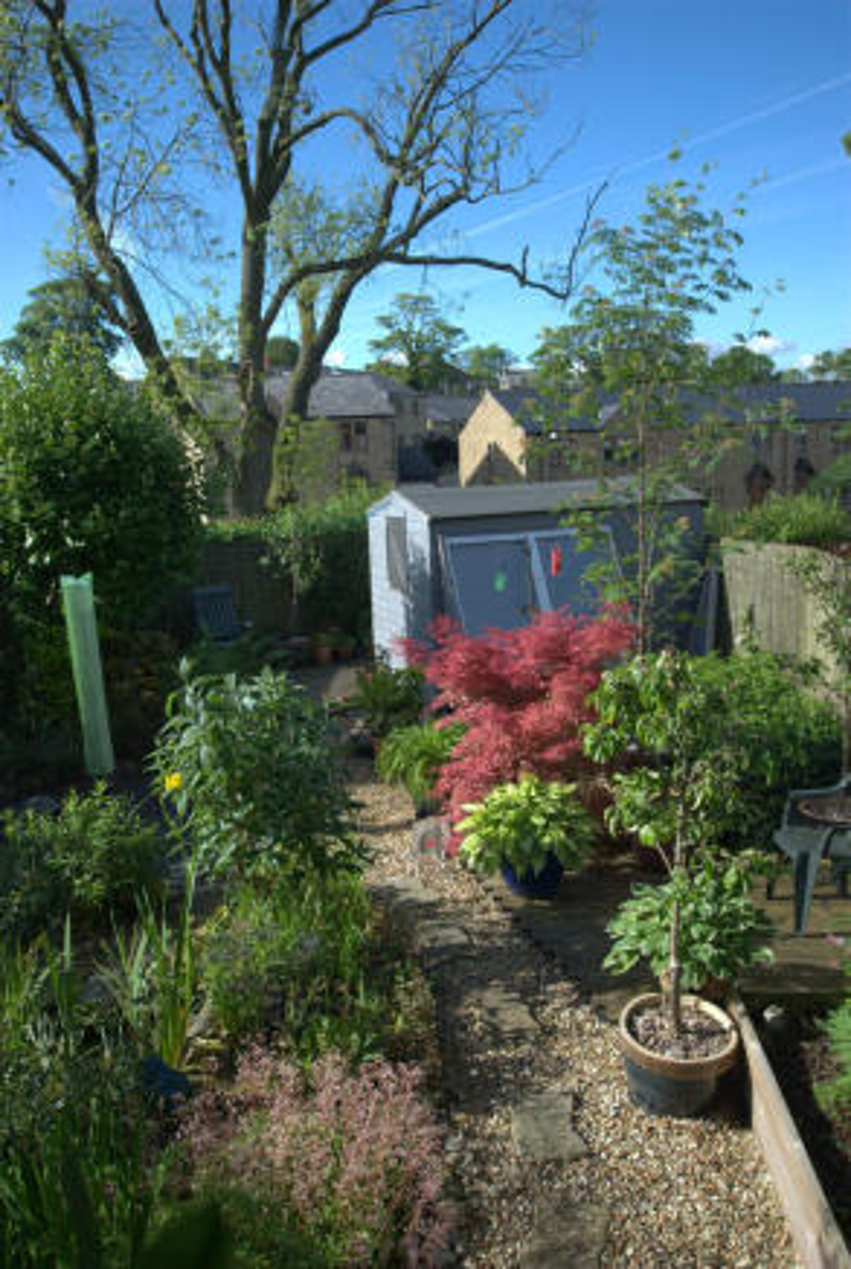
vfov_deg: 61.8
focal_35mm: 30
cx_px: 426
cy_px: 634
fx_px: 1059
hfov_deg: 43.8
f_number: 7.1
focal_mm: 20
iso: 200
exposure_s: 1/200
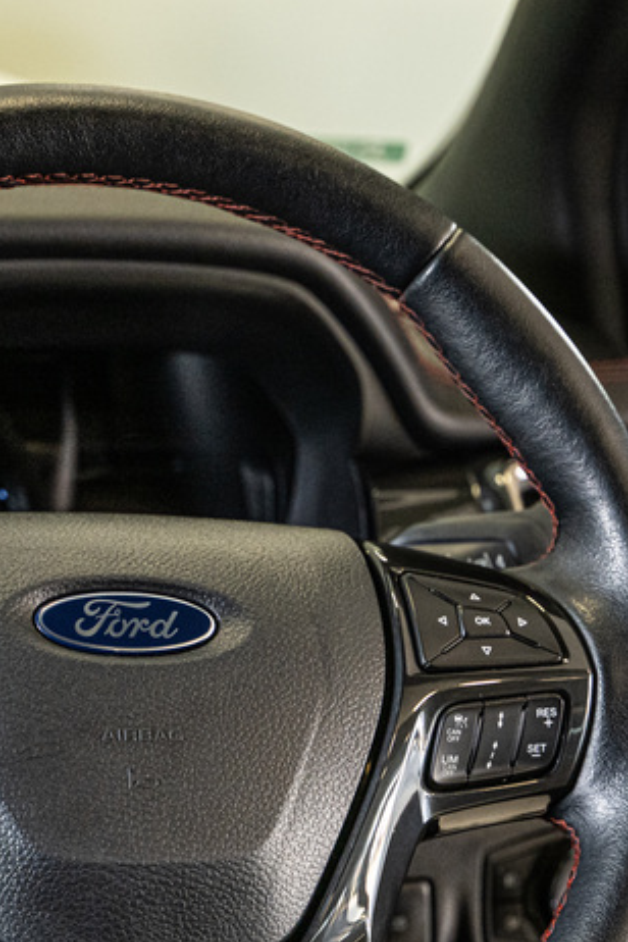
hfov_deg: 10.3
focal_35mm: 133
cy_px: 659
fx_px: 3480
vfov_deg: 15.4
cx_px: 158
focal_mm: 60
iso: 1600
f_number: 4
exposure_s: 1/160
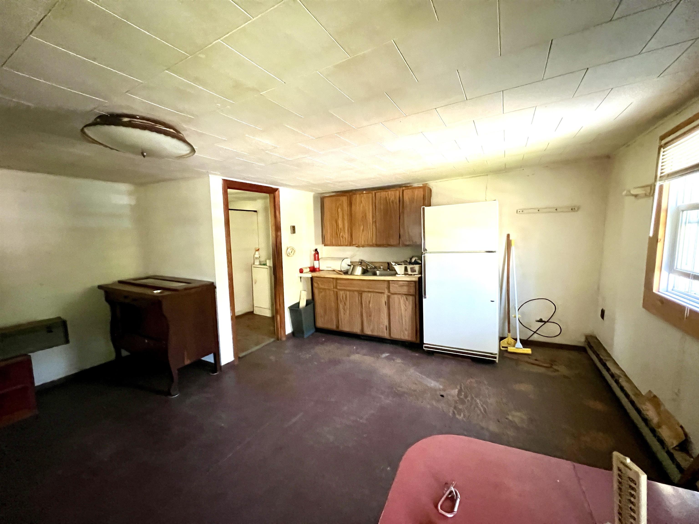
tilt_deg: -5.6
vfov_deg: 89.9
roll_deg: +0.7
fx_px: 263
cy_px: 262
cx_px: 350
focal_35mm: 13
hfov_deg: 106.2
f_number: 1.8
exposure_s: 1/57
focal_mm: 1.57
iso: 1000
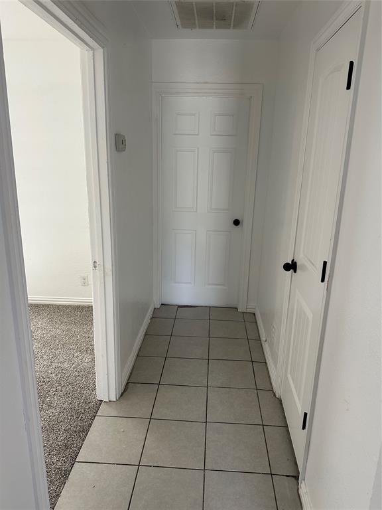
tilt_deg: -16.4
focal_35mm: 24
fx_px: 353
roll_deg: -2.4
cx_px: 191
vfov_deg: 71.6
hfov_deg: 56.8
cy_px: 255
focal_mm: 6.86
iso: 160
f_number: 1.78
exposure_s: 1/121
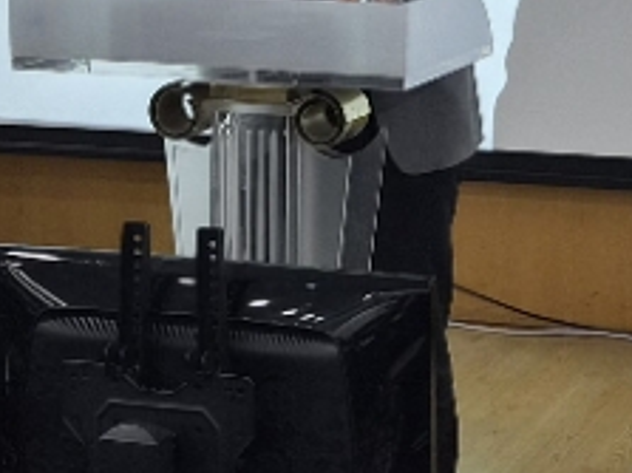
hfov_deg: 14.9
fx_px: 2409
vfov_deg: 11.1
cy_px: -25
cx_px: 465
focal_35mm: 132
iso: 100
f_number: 1.8
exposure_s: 1/120
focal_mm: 5.4
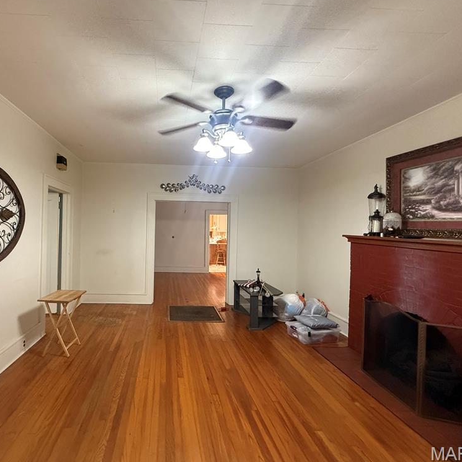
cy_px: 229
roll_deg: -1.6
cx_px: 175
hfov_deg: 82.5
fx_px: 257
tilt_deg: -0.3
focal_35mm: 17
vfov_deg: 84.0
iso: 800
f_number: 2.2
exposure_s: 1/60
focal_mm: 2.22
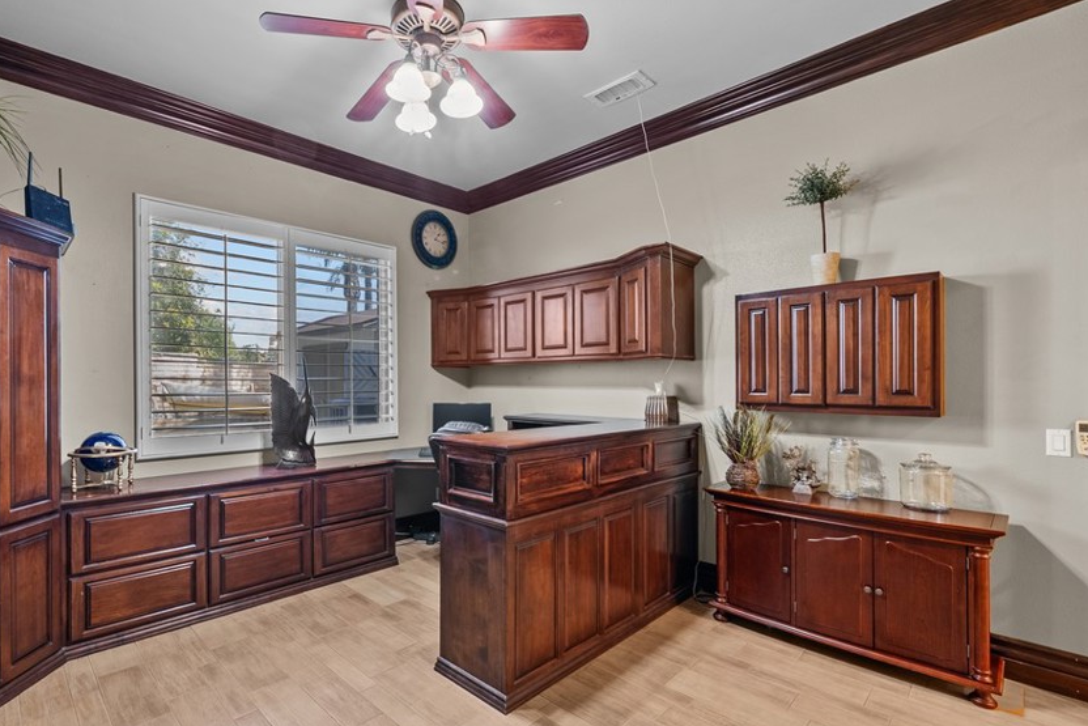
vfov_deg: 73.7
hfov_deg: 95.9
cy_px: 381
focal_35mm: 16
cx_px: 455
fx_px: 484
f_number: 9
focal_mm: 13
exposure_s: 2
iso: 125
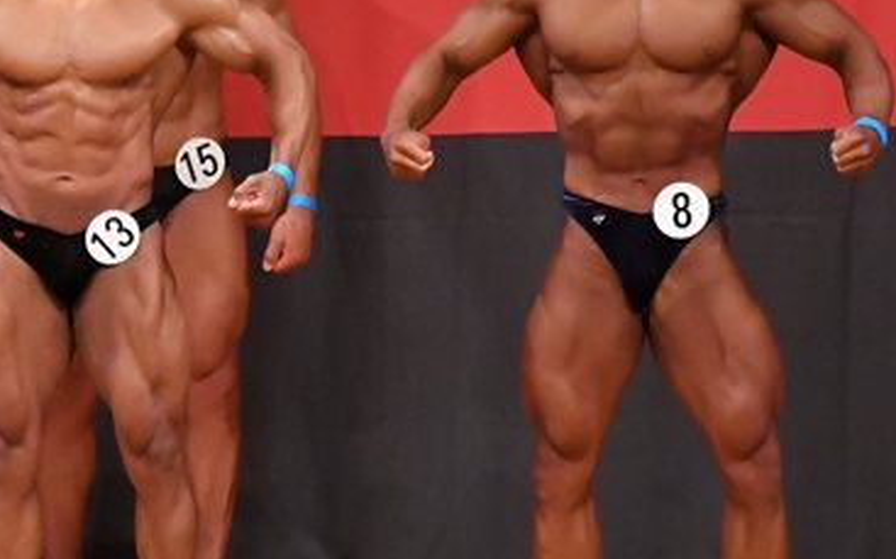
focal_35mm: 517
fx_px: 12619
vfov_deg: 2.5
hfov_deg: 4.1
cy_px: 293
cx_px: 45
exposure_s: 1/400
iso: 8000
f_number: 5.6
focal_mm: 160
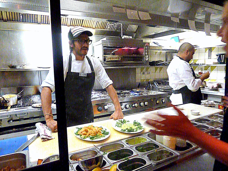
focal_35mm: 25
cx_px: 114
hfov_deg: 69.4
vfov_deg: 54.9
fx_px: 165
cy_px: 86
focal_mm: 4.1
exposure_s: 1/13
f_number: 3.3
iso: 800
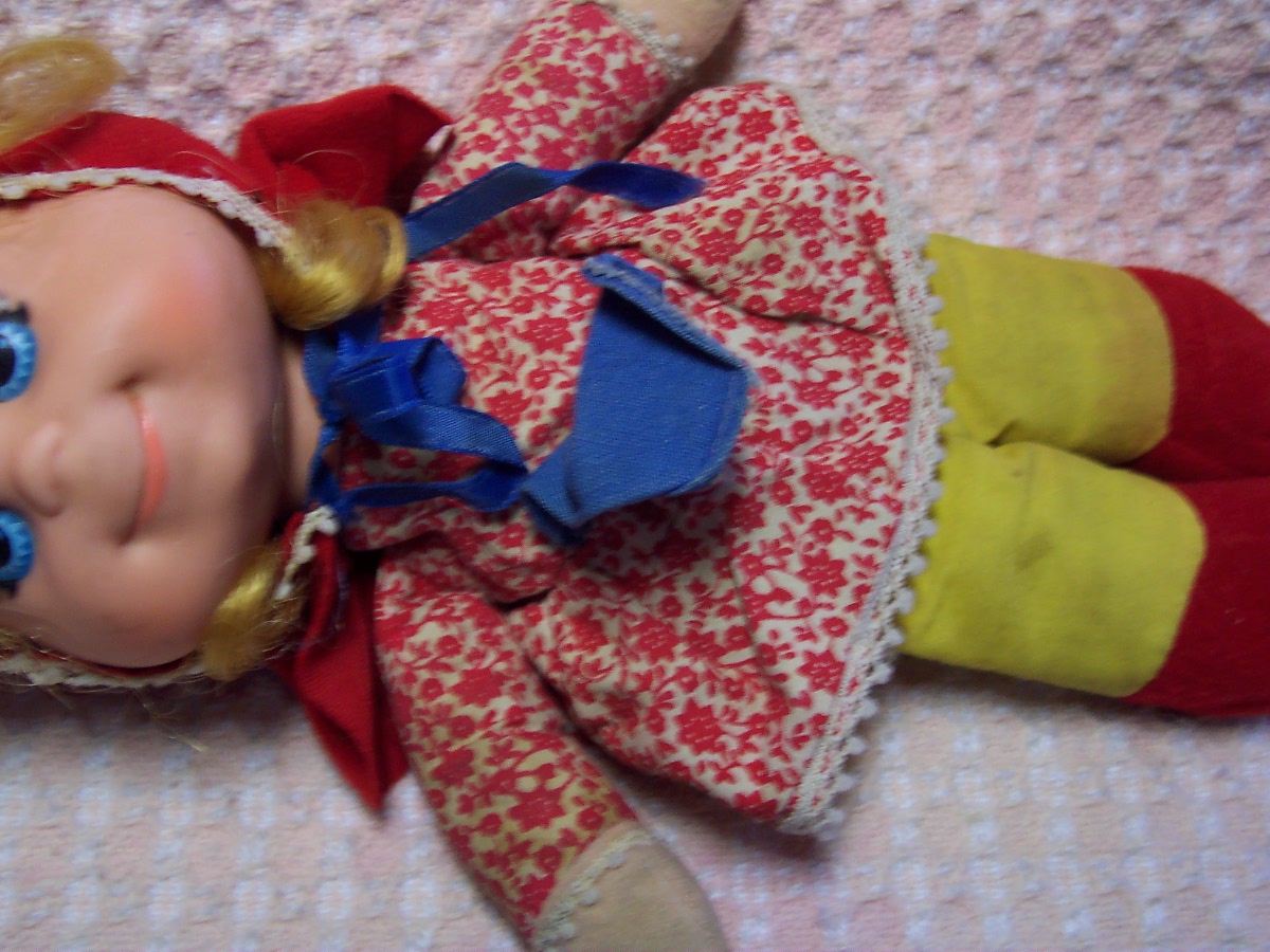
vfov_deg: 38.7
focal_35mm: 37
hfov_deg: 50.1
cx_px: 635
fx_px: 1357
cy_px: 476
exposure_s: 1/30
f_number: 2.8
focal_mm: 5.6
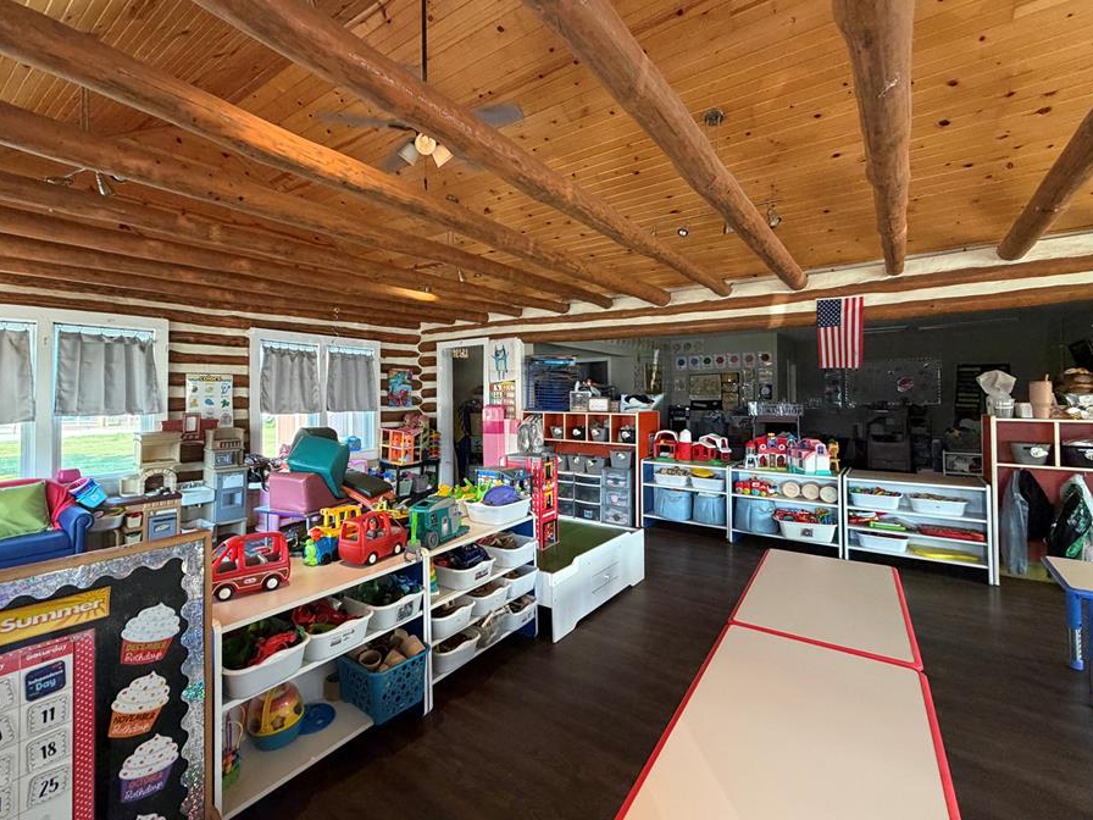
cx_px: 504
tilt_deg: +0.5
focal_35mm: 16
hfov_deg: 94.3
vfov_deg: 78.1
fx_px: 505
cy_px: 390
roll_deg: -0.6
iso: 400
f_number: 2.2
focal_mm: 2.22
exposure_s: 1/60
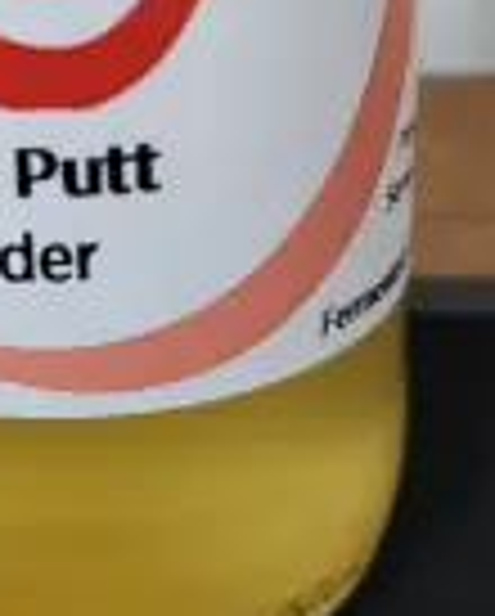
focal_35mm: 74
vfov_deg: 25.1
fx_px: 1352
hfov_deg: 19.6
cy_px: 94
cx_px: -81
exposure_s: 1/33.3
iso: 640
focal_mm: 5.4
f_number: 1.8
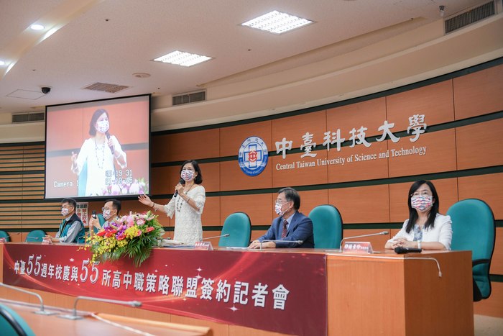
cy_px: 168
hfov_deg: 44.5
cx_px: 252
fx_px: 615
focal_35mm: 44
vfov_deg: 30.5
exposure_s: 1/250
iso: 1600
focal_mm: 44
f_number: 3.2
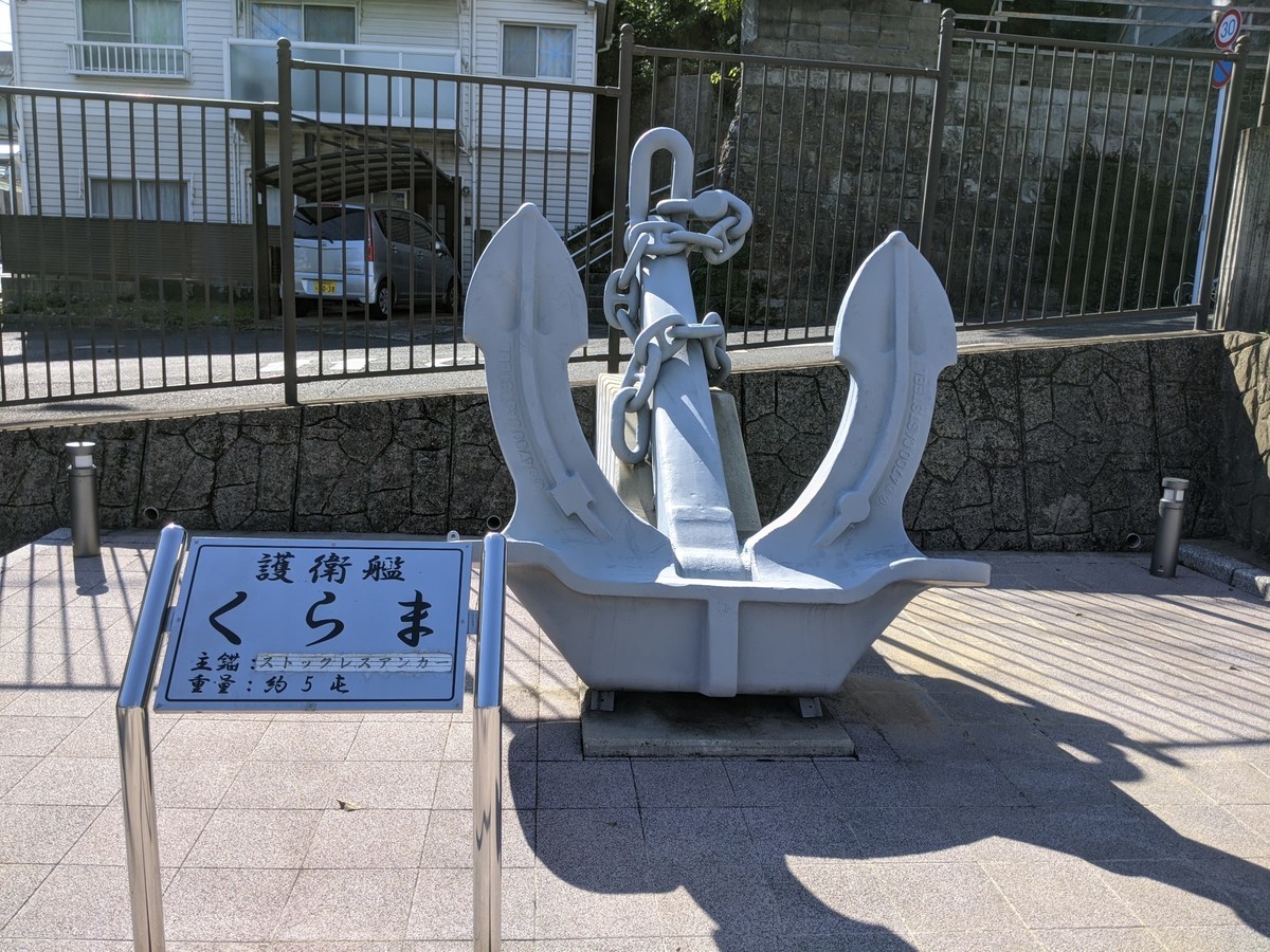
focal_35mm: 27
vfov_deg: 51.4
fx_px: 991
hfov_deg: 65.3
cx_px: 635
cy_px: 476
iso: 56
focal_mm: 4.44
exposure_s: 1/1466
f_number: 1.8
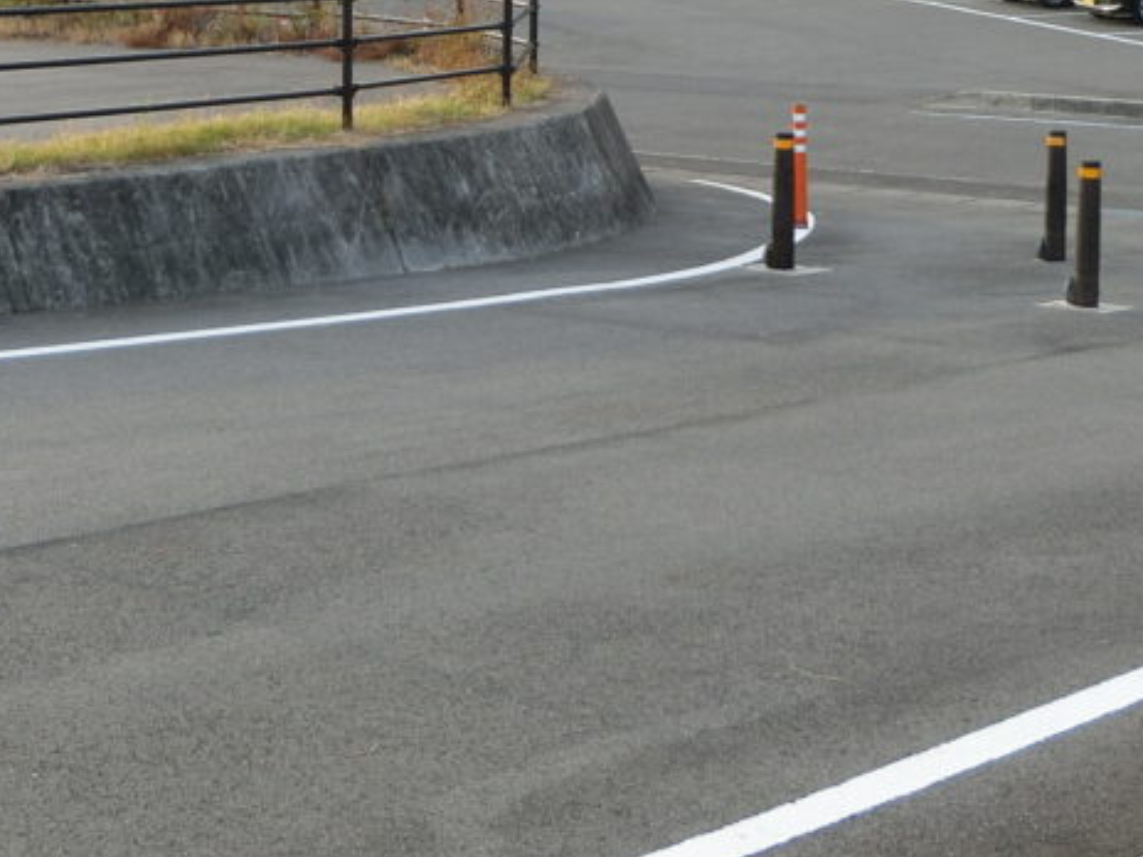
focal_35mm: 86
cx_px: 640
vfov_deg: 16.7
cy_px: -64
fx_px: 2840
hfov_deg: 22.7
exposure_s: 1/125
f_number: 4.1
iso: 80
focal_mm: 6.9
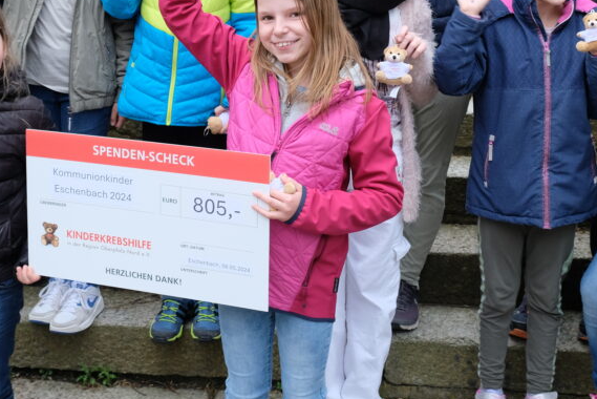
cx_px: 237
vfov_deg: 22.6
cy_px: 60
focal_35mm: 59
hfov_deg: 33.8
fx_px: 979
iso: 400
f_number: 4
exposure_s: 1/125
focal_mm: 18.8
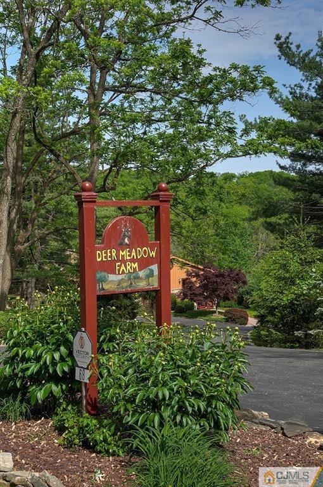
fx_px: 769
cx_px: 162
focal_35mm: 57
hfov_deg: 23.7
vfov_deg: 35.1
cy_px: 244
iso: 200
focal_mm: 38
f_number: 13
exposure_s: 1/80
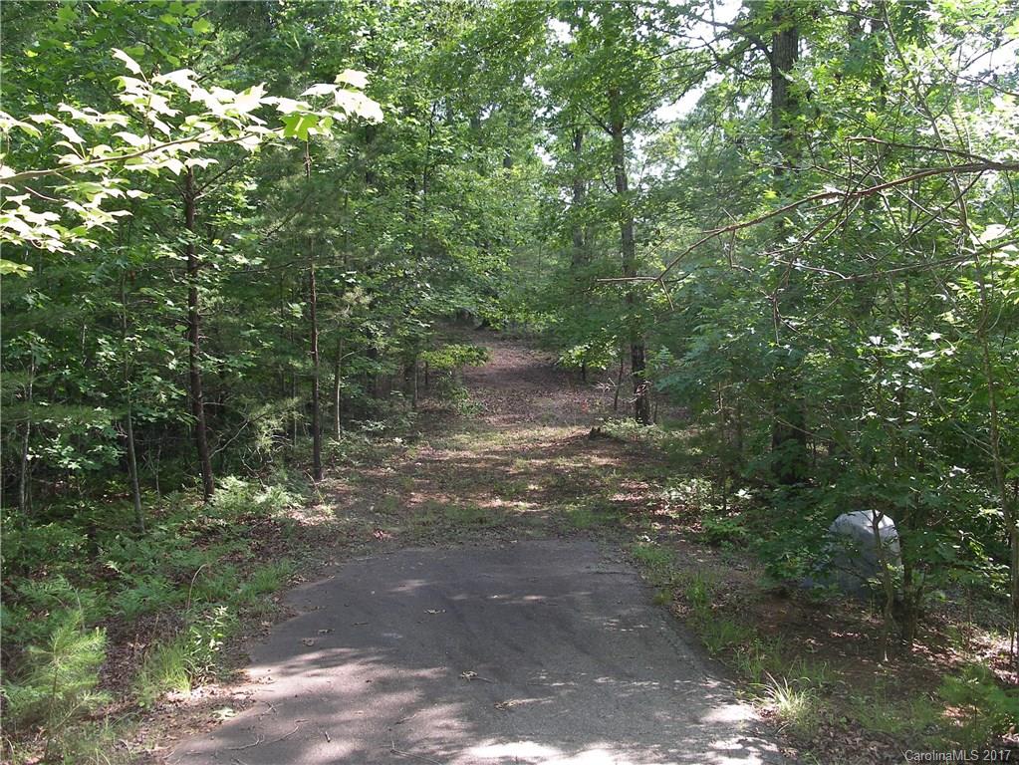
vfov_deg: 38.7
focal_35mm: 37
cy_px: 382
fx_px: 1090
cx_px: 510
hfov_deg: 50.1
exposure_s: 1/100
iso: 80
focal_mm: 7.8
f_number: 2.8
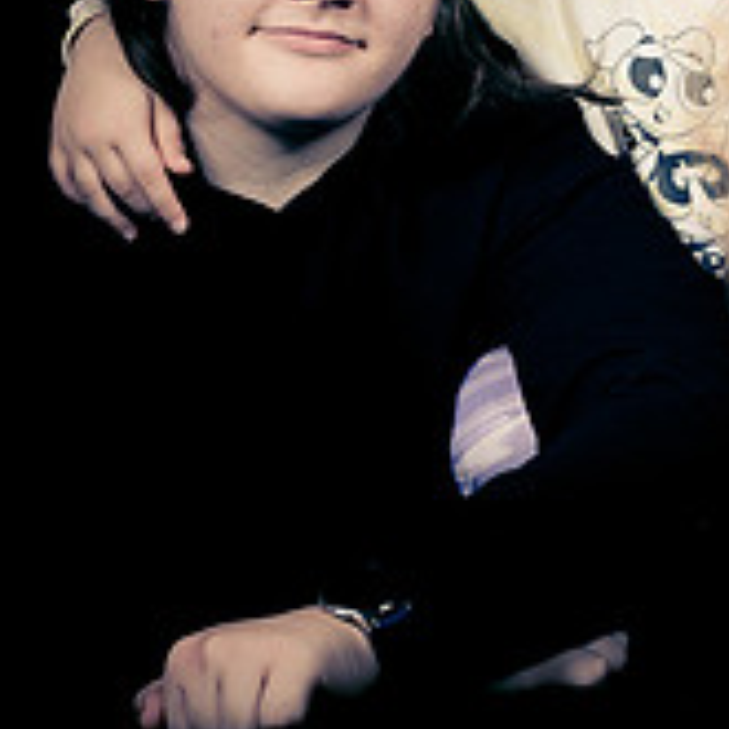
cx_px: 837
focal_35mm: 173
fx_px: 4122
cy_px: 21
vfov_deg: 10.0
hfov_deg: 10.0
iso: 100
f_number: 4
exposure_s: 1/80
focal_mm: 50
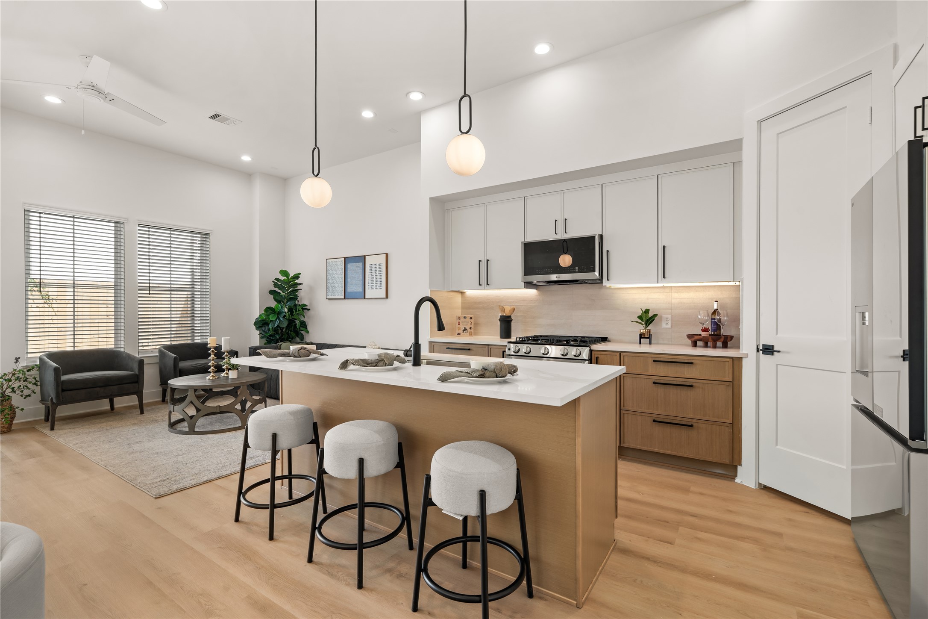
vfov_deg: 73.7
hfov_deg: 96.7
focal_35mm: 16
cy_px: 310
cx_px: 464
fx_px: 412
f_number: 9
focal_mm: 16
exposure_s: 1/1.67
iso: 200
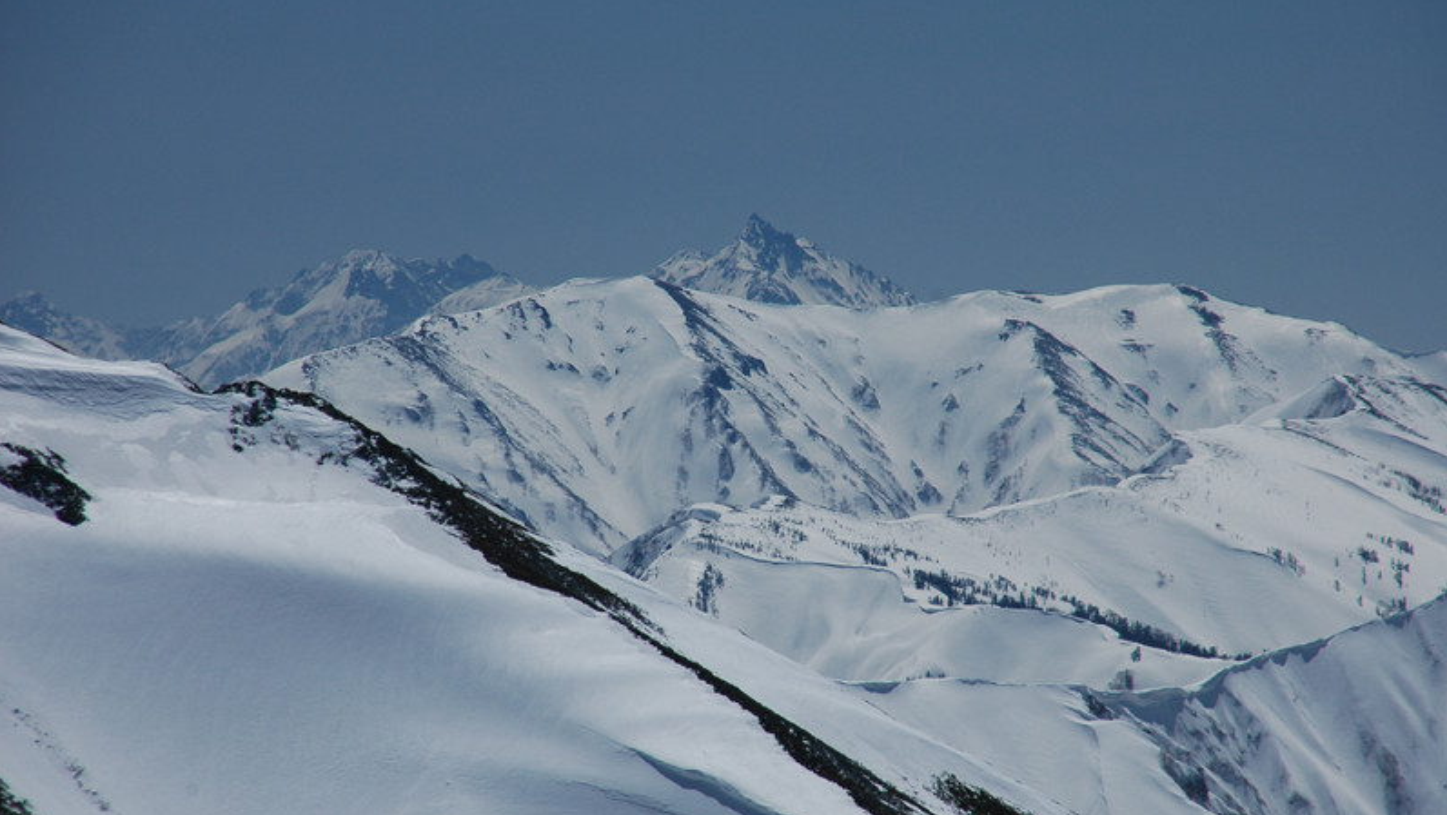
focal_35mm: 315
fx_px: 12091
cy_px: 463
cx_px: 723
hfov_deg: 6.8
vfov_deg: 3.9
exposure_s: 1/500
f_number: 10
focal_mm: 200
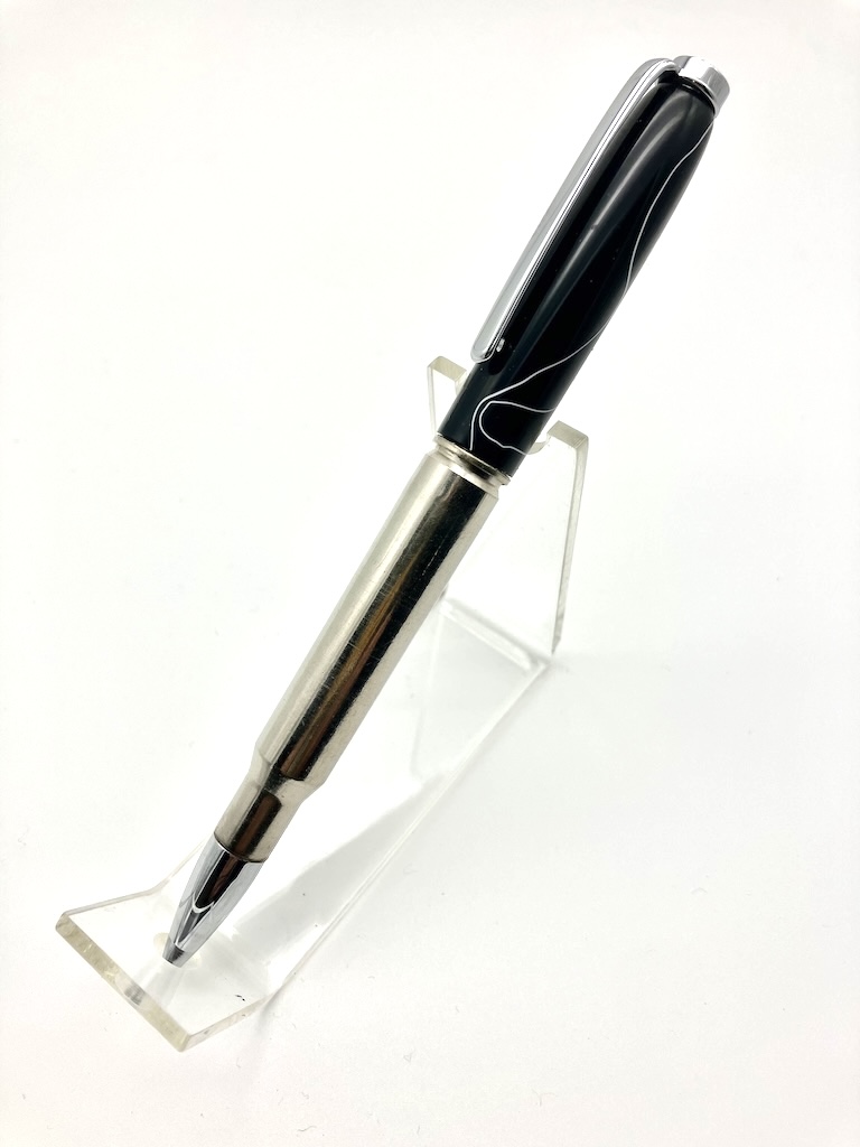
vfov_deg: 63.4
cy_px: 574
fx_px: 928
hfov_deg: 49.7
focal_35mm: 28
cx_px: 430
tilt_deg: -53.7
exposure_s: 1/1012
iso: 32
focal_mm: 3.99
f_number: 1.8
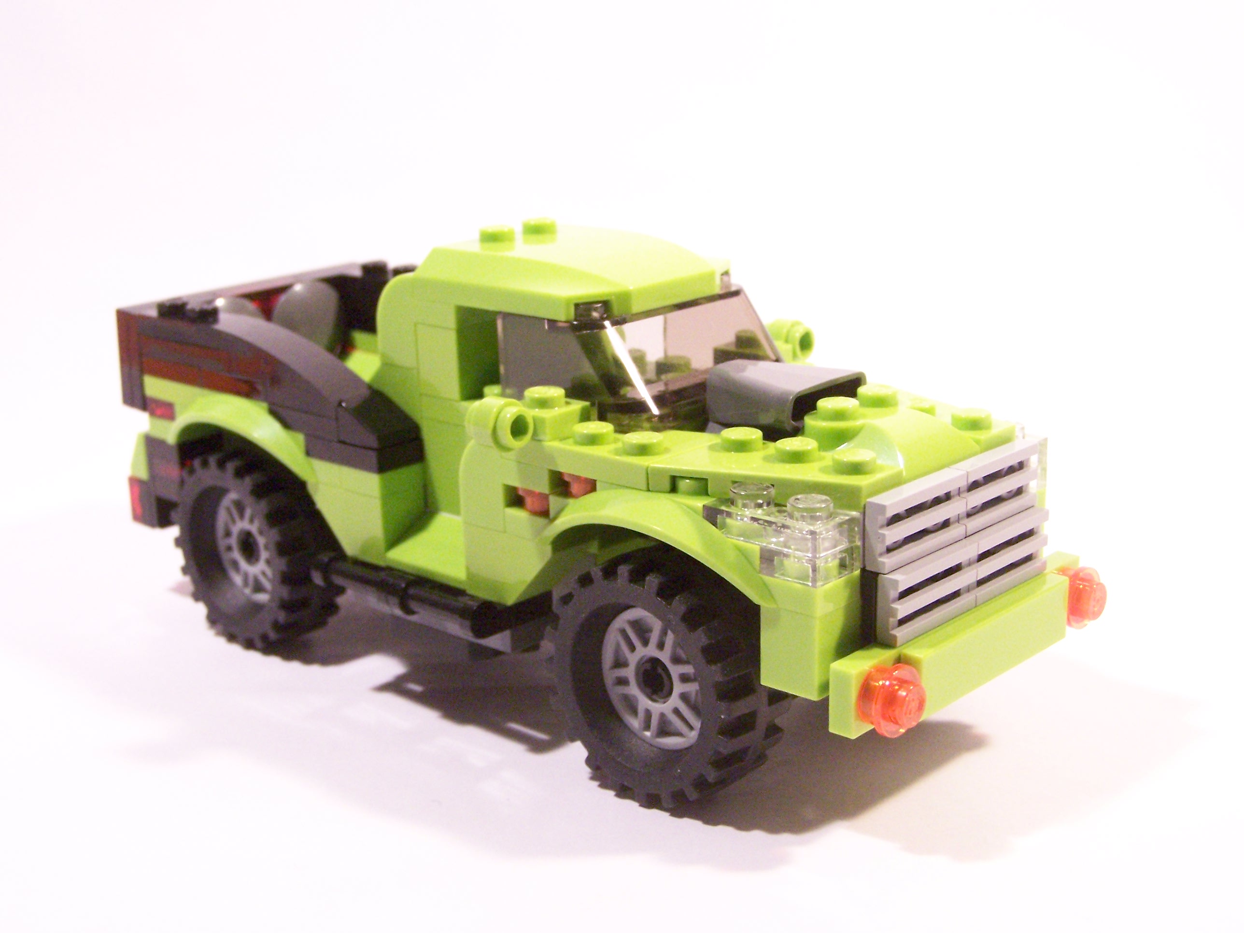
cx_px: 622
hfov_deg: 37.5
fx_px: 1833
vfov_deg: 28.6
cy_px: 466
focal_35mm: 51
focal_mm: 8.5
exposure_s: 1/30
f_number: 3.6
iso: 400
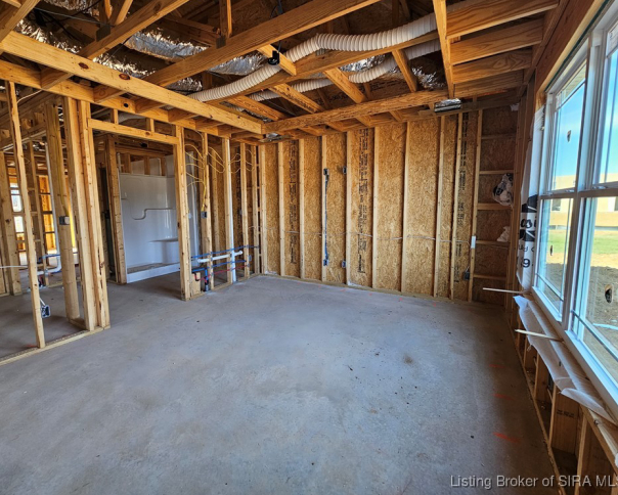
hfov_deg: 100.6
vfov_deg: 88.0
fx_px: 256
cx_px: 297
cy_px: 240
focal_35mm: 14
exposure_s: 1/77.4
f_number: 2.2
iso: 125
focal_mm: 2.2
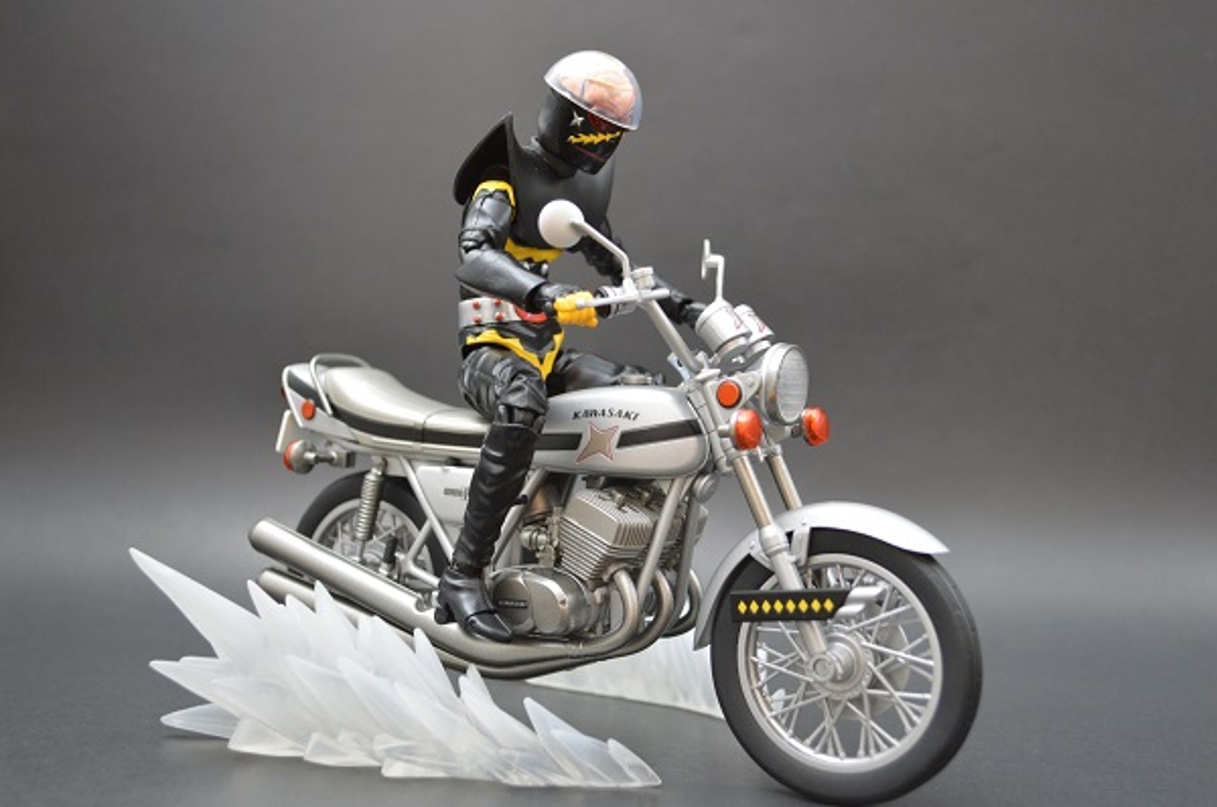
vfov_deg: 30.7
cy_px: 404
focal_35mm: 44
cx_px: 608
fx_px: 1468
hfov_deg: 45.0
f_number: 4.5
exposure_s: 1/5
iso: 800
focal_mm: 29
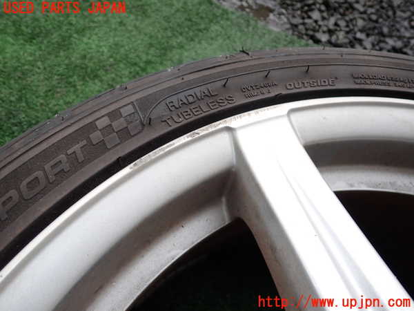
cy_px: 156
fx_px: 359
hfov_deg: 60.0
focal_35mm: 30
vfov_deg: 46.8
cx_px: 207
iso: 100
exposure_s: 1/80
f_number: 6.3
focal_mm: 5.4
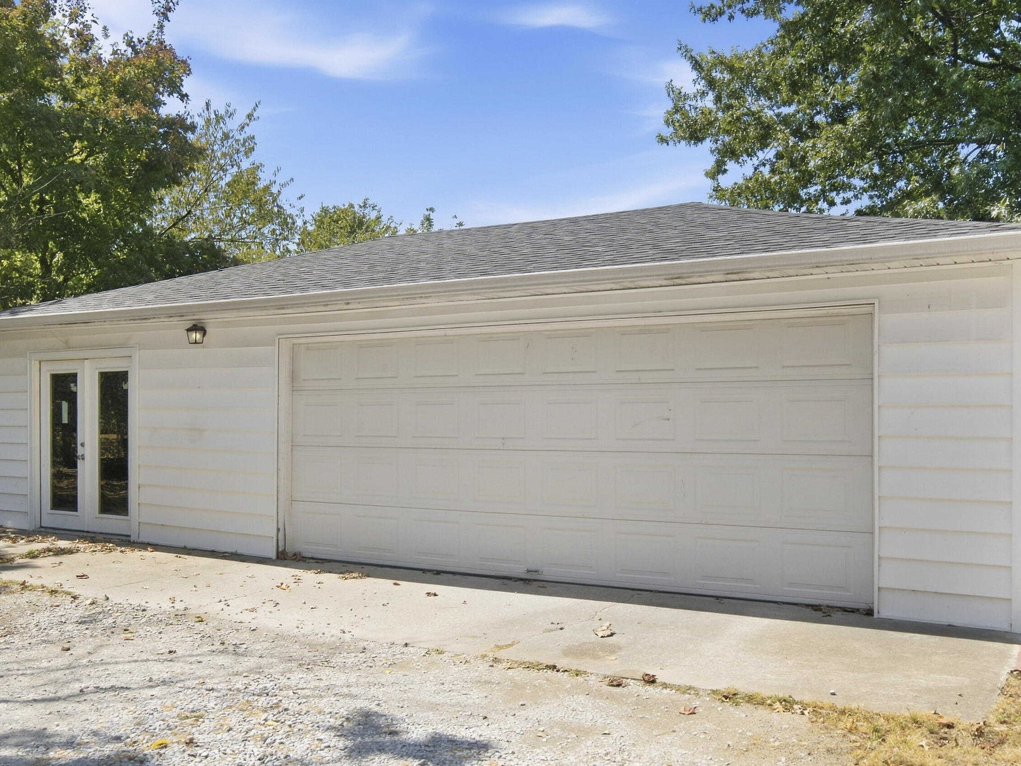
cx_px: 519
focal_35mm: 32
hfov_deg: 56.8
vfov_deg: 44.1
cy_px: 426
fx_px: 944
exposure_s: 1/640
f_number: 9
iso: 320
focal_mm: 25
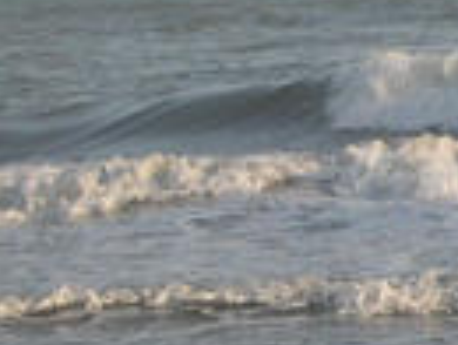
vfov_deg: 3.1
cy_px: 137
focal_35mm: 481
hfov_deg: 4.1
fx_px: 6376
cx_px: 960
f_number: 4.9
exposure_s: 1/266
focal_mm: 24
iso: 100
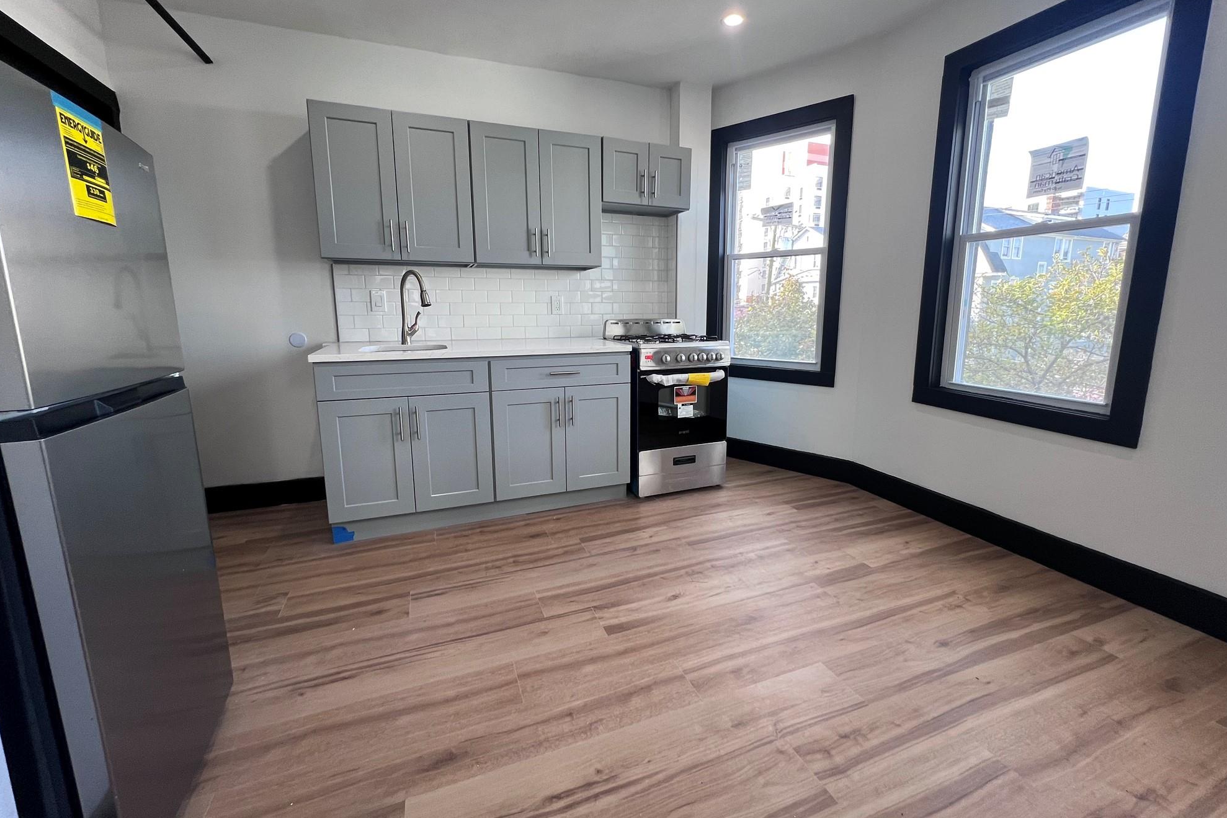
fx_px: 477
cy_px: 392
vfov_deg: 81.2
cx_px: 620
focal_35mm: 14
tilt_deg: -10.4
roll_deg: -0.4
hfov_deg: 104.2
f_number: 1.8
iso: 125
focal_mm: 1.57
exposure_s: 1/120
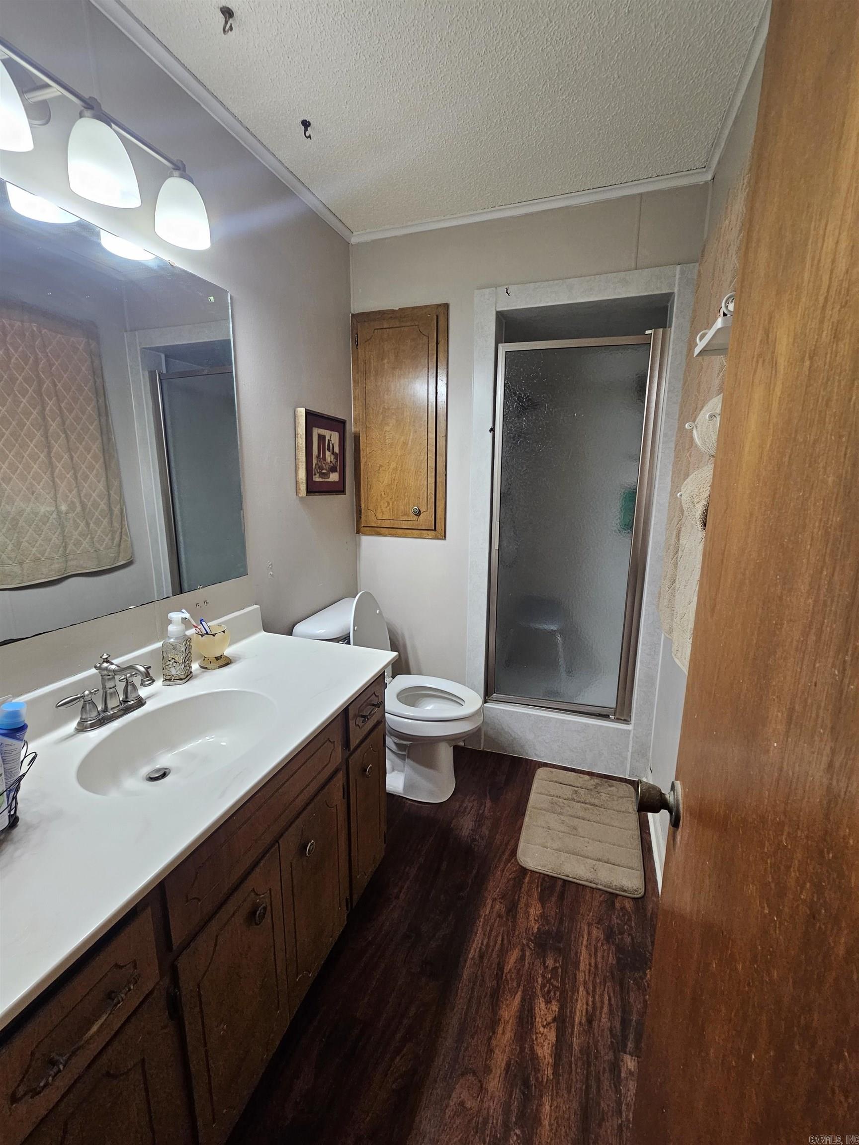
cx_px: 430
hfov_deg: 89.9
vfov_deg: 106.2
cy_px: 572
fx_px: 430
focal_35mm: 13
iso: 200
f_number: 2.2
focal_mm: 2.2
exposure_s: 1/77.4
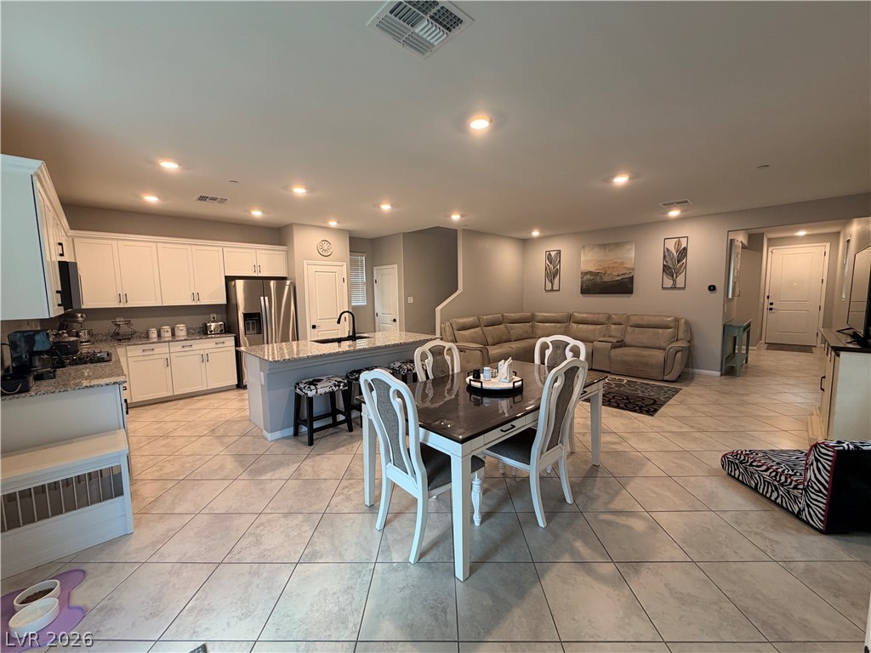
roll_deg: +1.1
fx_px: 352
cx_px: 436
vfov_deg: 85.7
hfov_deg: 102.1
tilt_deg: -5.7
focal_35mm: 14
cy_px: 326
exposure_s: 1/60
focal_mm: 2.22
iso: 200
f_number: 2.2
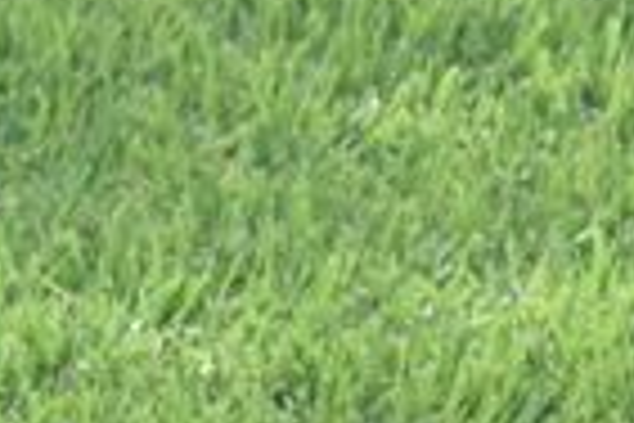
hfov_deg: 3.7
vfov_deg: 2.6
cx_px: -1799
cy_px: 693
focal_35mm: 533
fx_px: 9386
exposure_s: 1/250
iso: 200
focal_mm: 46
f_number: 7.1
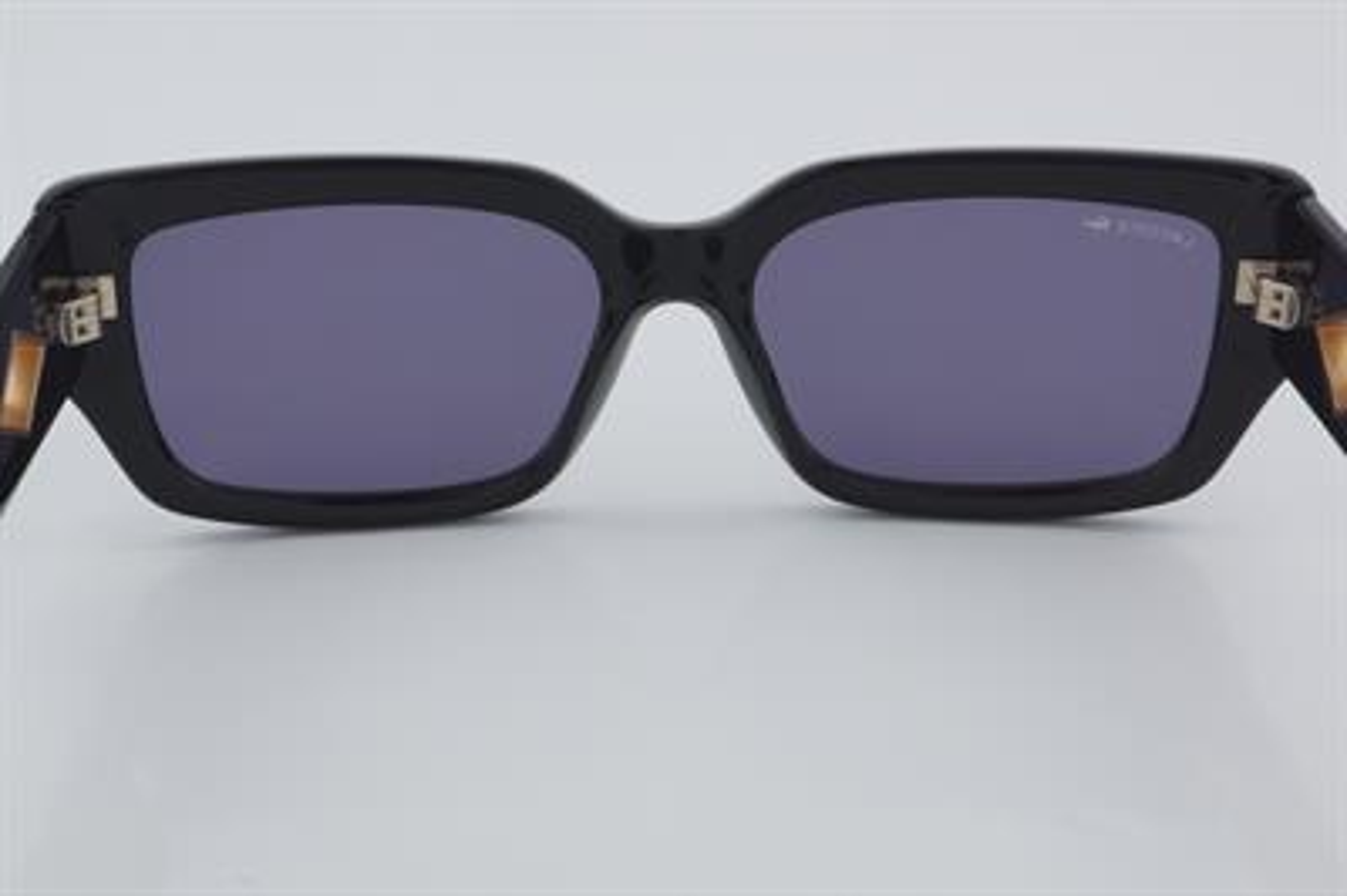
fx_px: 2243
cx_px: 674
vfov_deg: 22.6
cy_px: 448
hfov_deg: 33.4
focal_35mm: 60
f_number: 32
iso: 100
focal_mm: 40
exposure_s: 1/4
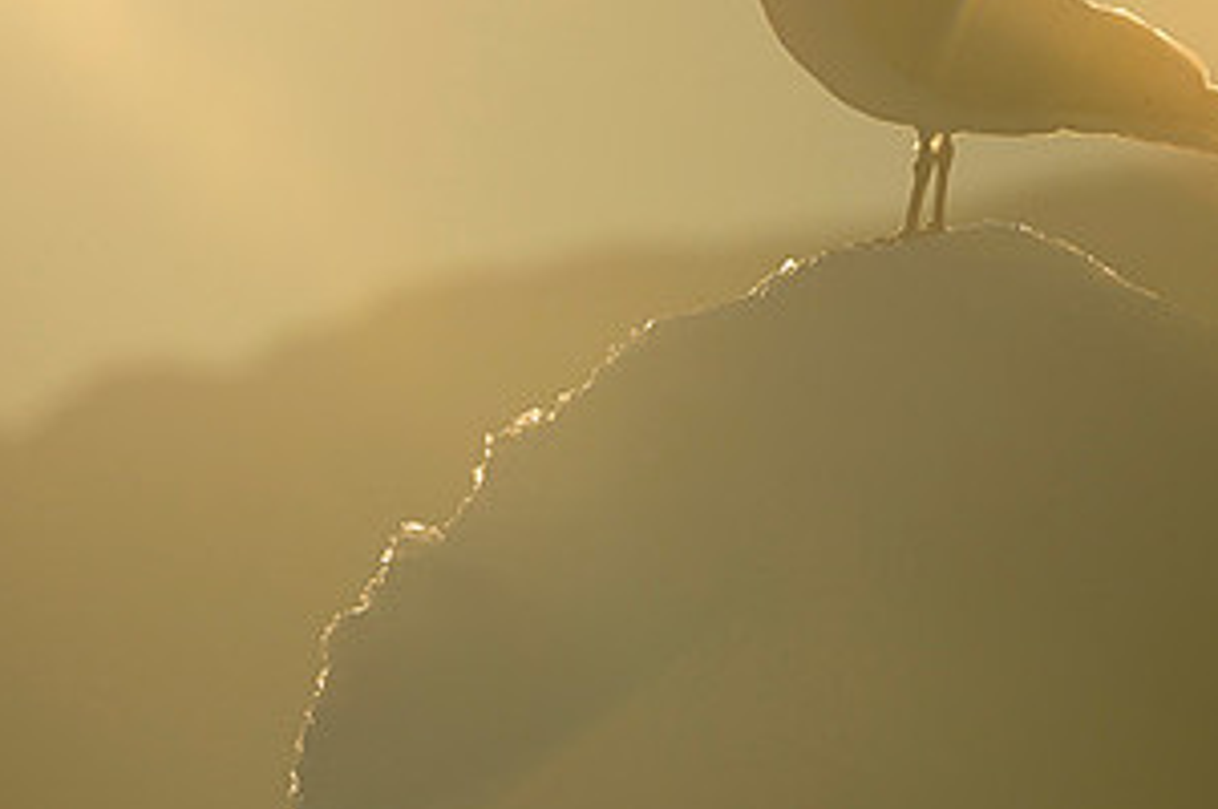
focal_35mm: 1133
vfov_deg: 1.2
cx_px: 949
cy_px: 26
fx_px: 38291
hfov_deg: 1.8
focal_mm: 500
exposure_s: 1/2500
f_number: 11
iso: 400
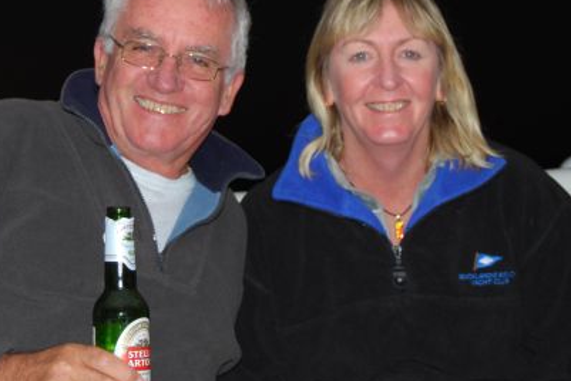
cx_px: 231
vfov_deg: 12.7
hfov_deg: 18.9
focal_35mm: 108
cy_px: 122
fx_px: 1711
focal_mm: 45
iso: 200
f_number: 5.3
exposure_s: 1/60
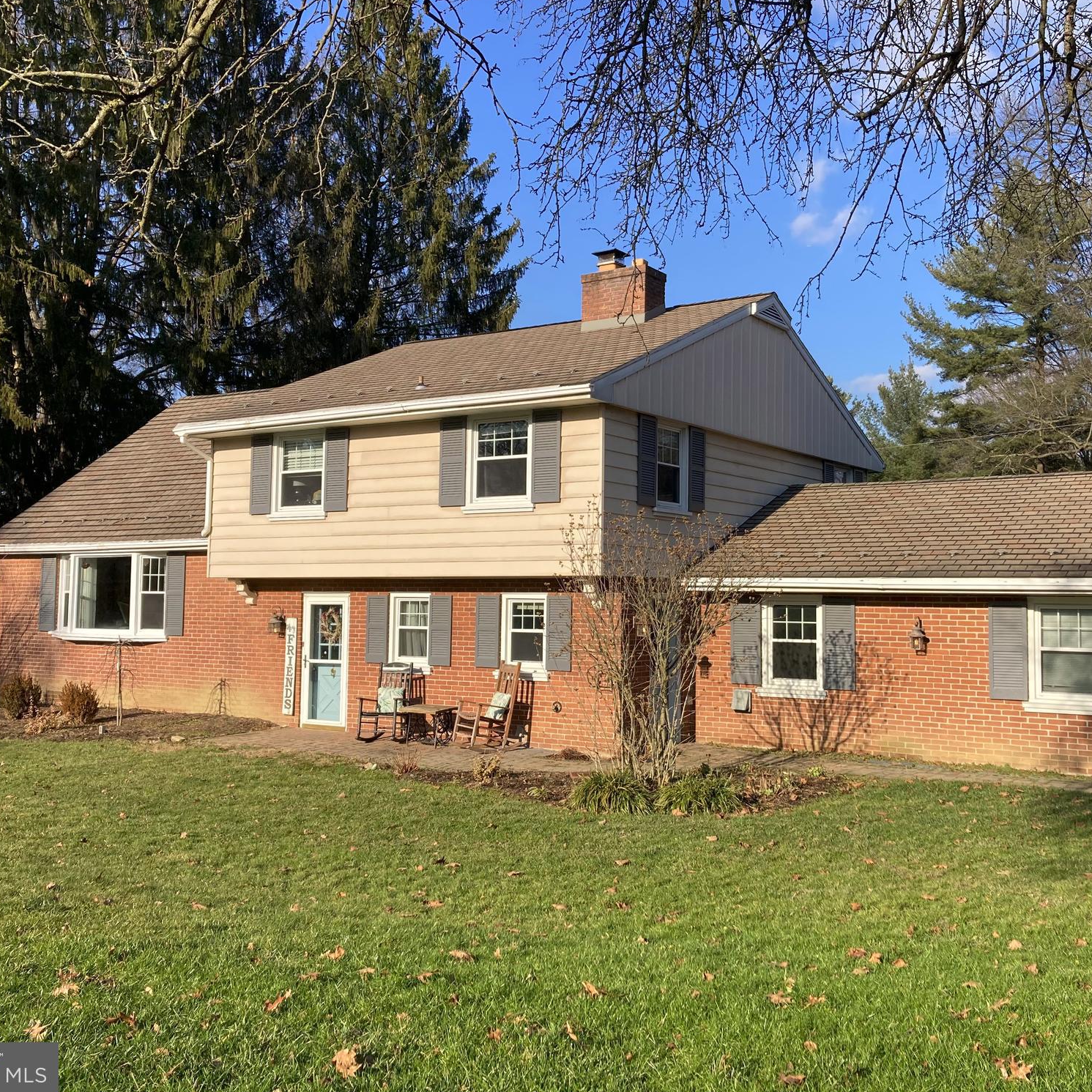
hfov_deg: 48.3
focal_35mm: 34
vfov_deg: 48.4
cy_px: 540
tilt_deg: +3.2
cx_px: 625
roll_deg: +0.0
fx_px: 1213
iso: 20
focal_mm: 3.99
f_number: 1.8
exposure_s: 1/1517
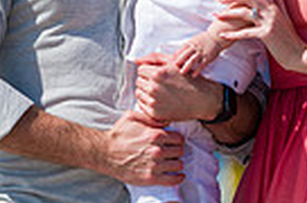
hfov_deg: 4.2
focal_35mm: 495
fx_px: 4211
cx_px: 201
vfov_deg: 2.8
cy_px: -99
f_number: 3.2
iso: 200
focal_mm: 116
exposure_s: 1/6400
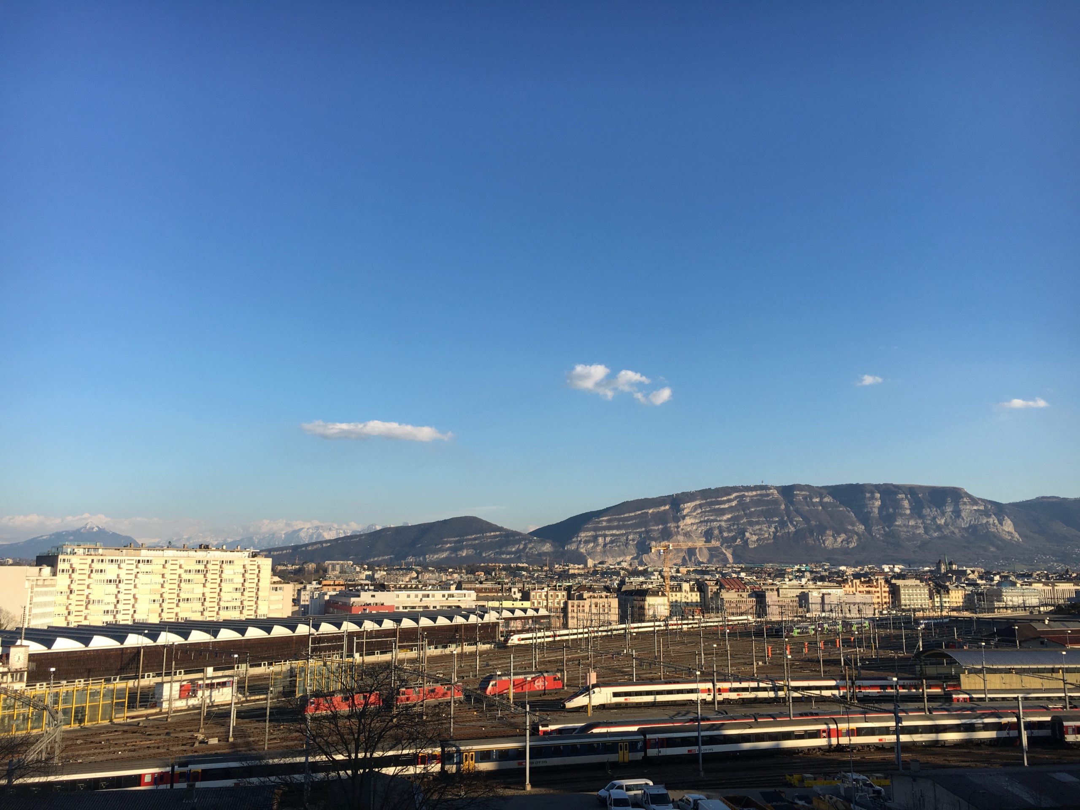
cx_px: 540
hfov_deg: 61.7
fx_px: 905
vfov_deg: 48.2
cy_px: 405
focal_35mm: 29
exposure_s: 1/1166
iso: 25
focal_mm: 4.15
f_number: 2.2
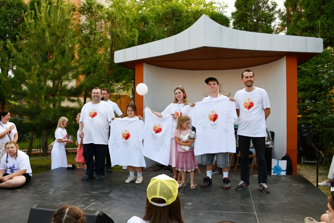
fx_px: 251
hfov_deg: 67.4
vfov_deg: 47.9
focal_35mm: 27
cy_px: 112
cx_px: 167
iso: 200
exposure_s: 1/250
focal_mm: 18
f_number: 7.1
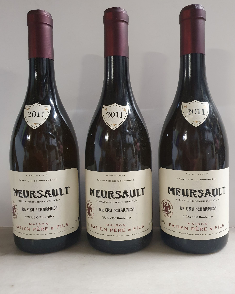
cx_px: 119
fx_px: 243
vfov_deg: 62.2
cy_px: 145
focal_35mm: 28
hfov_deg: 51.5
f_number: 1.5
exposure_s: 1/50
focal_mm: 4.32
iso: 400
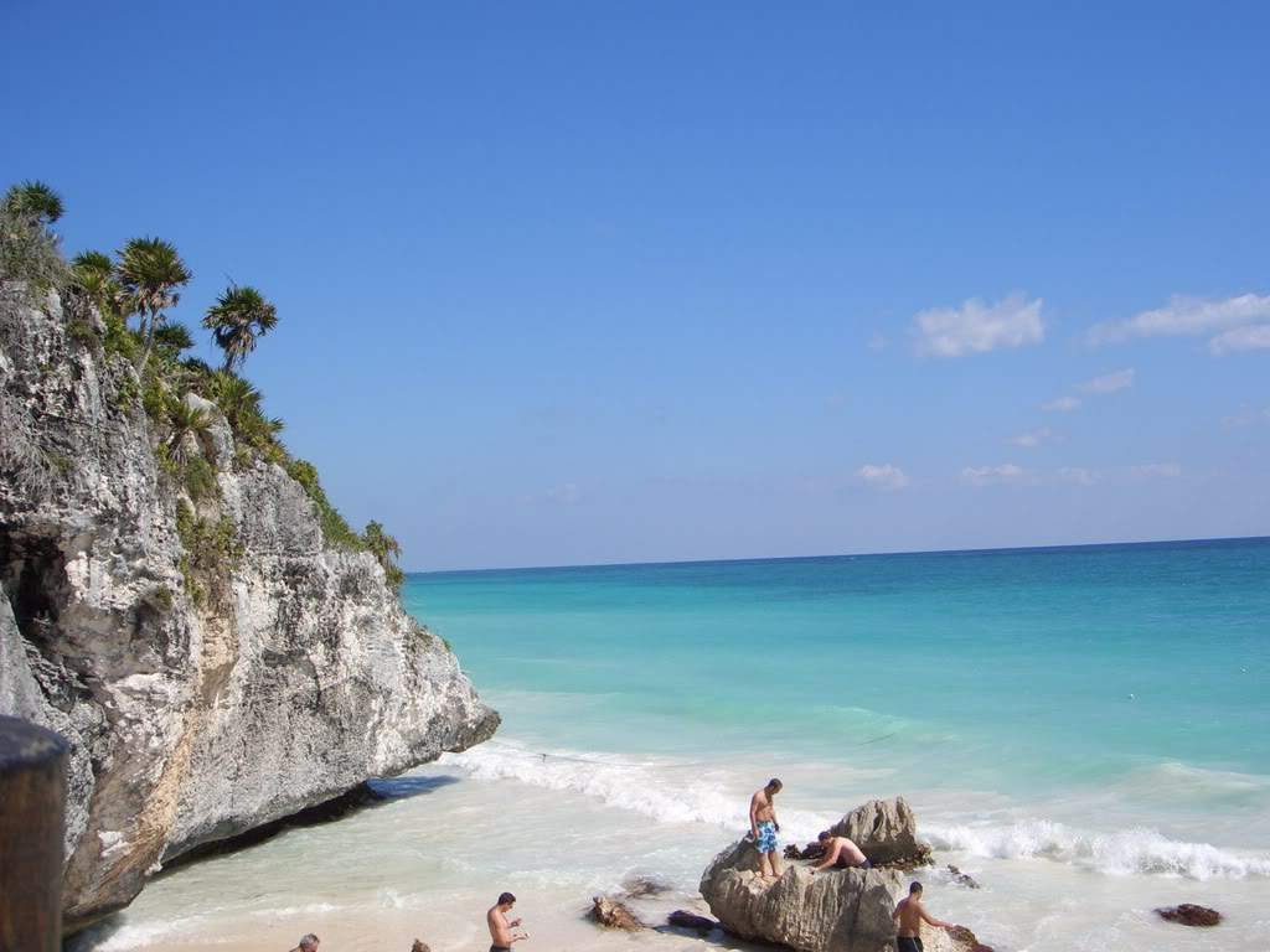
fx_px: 1431
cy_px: 476
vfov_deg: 36.8
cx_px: 635
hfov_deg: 47.9
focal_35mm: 39
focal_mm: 8
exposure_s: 1/800
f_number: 4.8
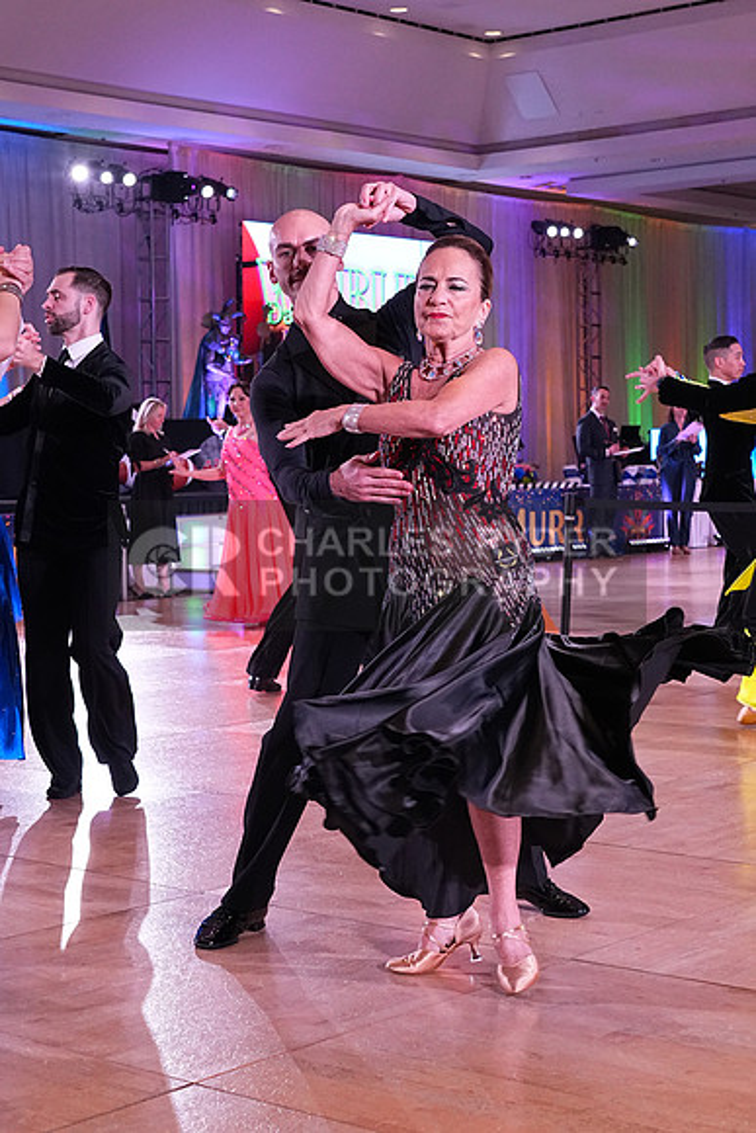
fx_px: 1920
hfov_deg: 22.3
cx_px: 378
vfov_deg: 32.9
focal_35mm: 61
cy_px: 566
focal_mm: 41
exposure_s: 1/320
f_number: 6.3
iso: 3200
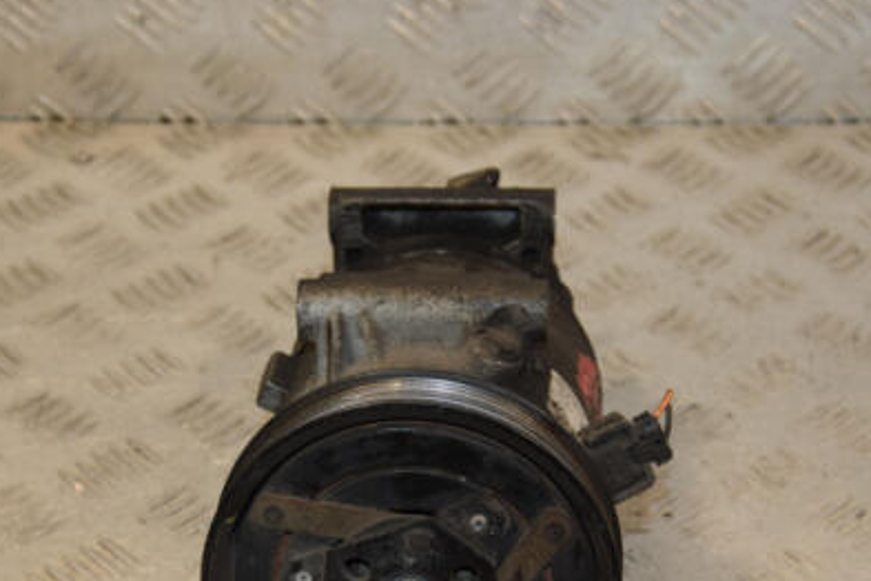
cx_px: 492
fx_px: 2661
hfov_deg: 18.6
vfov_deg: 12.4
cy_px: 410
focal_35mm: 110
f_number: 5.6
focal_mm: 48
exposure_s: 1/200
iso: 800
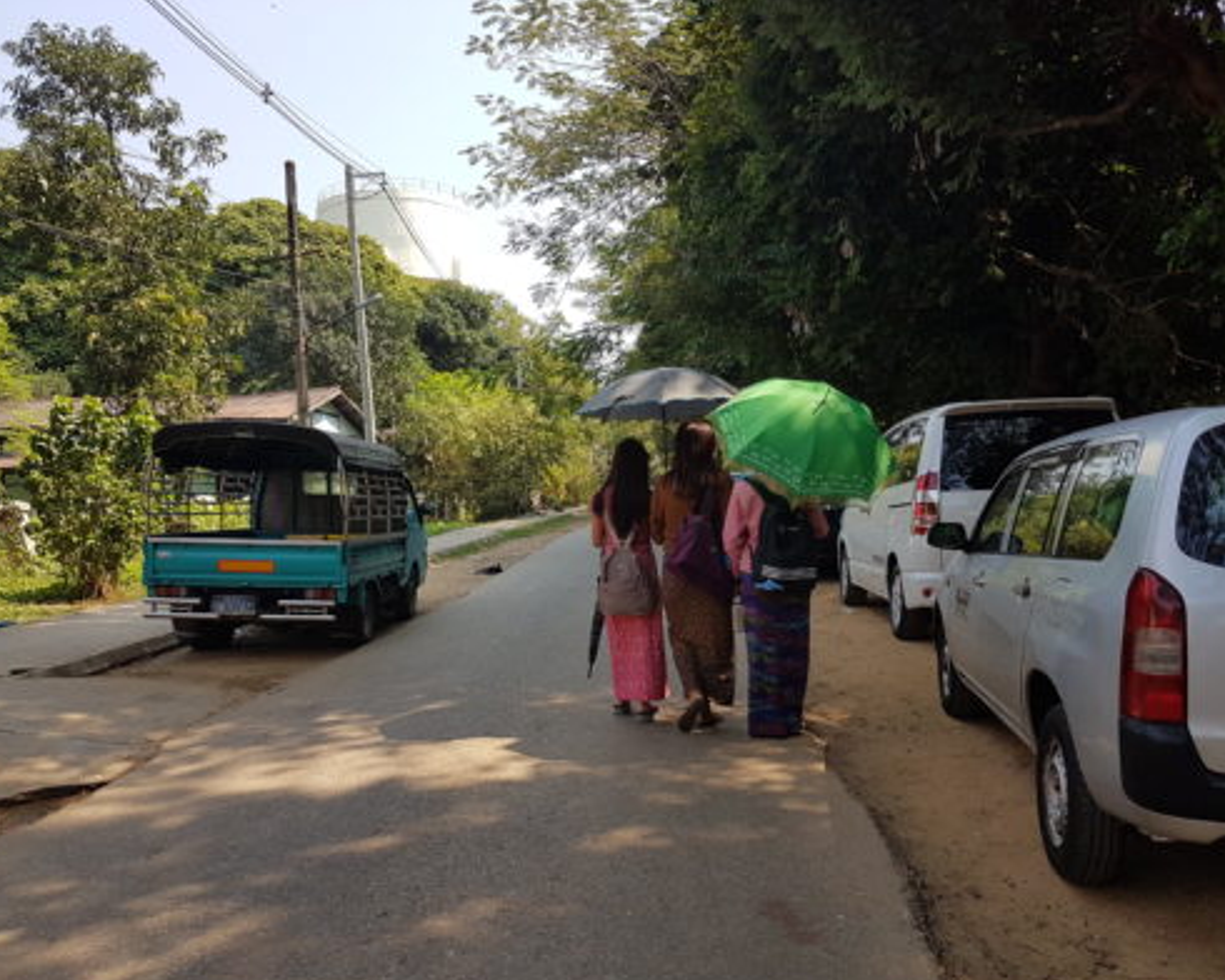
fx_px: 1051
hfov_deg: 60.4
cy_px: 520
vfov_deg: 49.9
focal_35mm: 29
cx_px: 588
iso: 40
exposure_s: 1/930
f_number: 1.7
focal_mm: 4.2
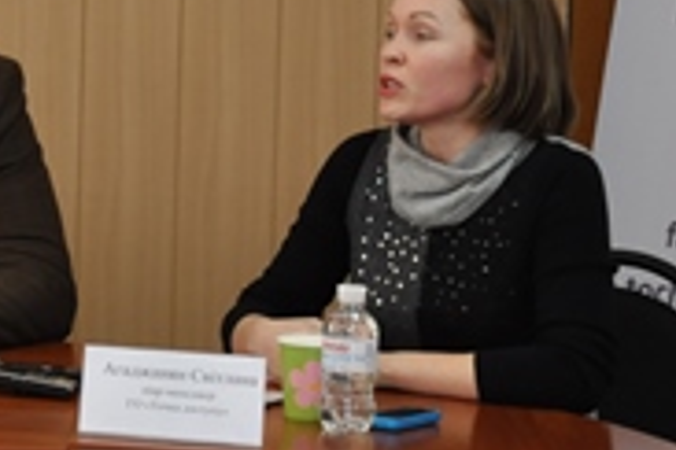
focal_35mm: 236
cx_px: -277
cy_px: 28
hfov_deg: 8.6
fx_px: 4431
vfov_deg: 5.8
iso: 800
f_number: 4.8
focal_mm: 48
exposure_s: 1/60
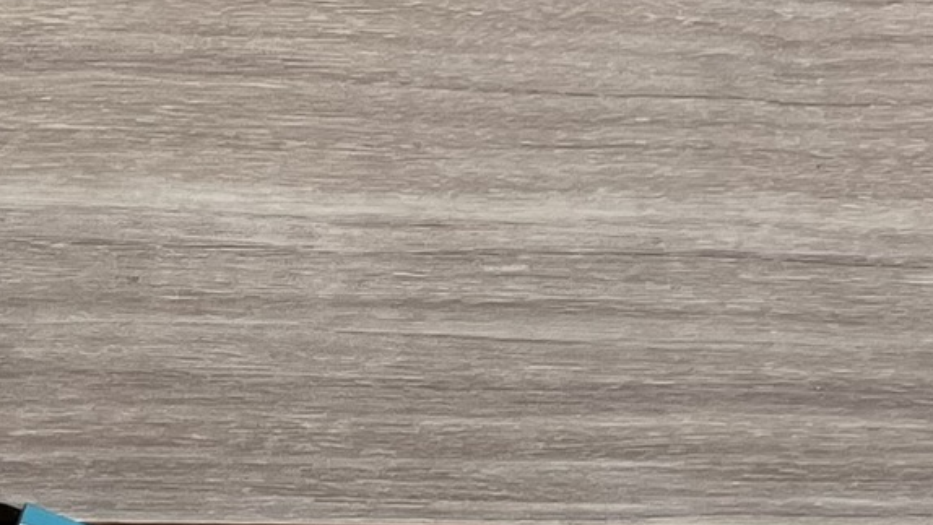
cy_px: 1126
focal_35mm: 101
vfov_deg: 10.7
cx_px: -709
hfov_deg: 17.5
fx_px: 2499
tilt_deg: -88.1
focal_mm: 4.2
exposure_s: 1/3861
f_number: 1.6
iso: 32
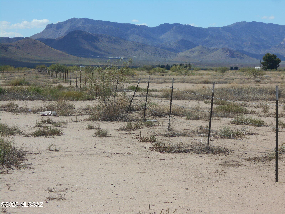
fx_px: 922
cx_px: 142
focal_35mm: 112
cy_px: 107
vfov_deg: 13.2
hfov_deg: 17.6
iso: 80
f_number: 6
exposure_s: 1/500
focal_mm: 20.1
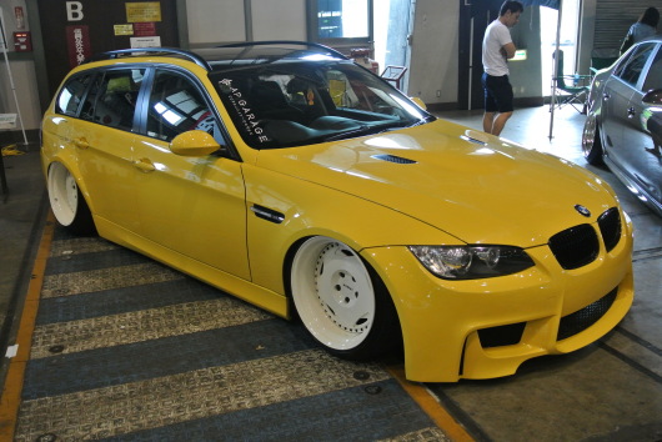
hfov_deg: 53.1
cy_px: 221
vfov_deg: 36.9
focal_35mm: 36
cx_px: 331
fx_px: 662
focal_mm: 13.6
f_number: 4
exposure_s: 1/50
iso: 800
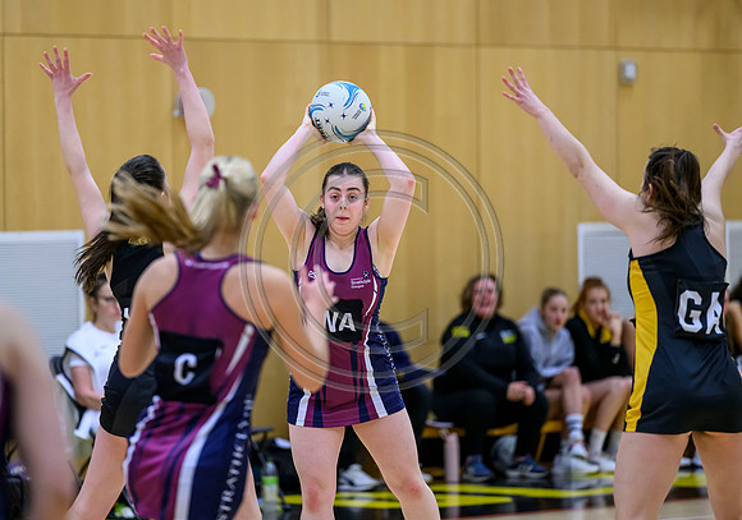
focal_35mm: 237
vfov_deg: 6.0
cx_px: 296
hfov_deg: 8.6
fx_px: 4957
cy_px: 223
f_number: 2.8
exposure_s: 1/1000
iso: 3200
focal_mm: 200
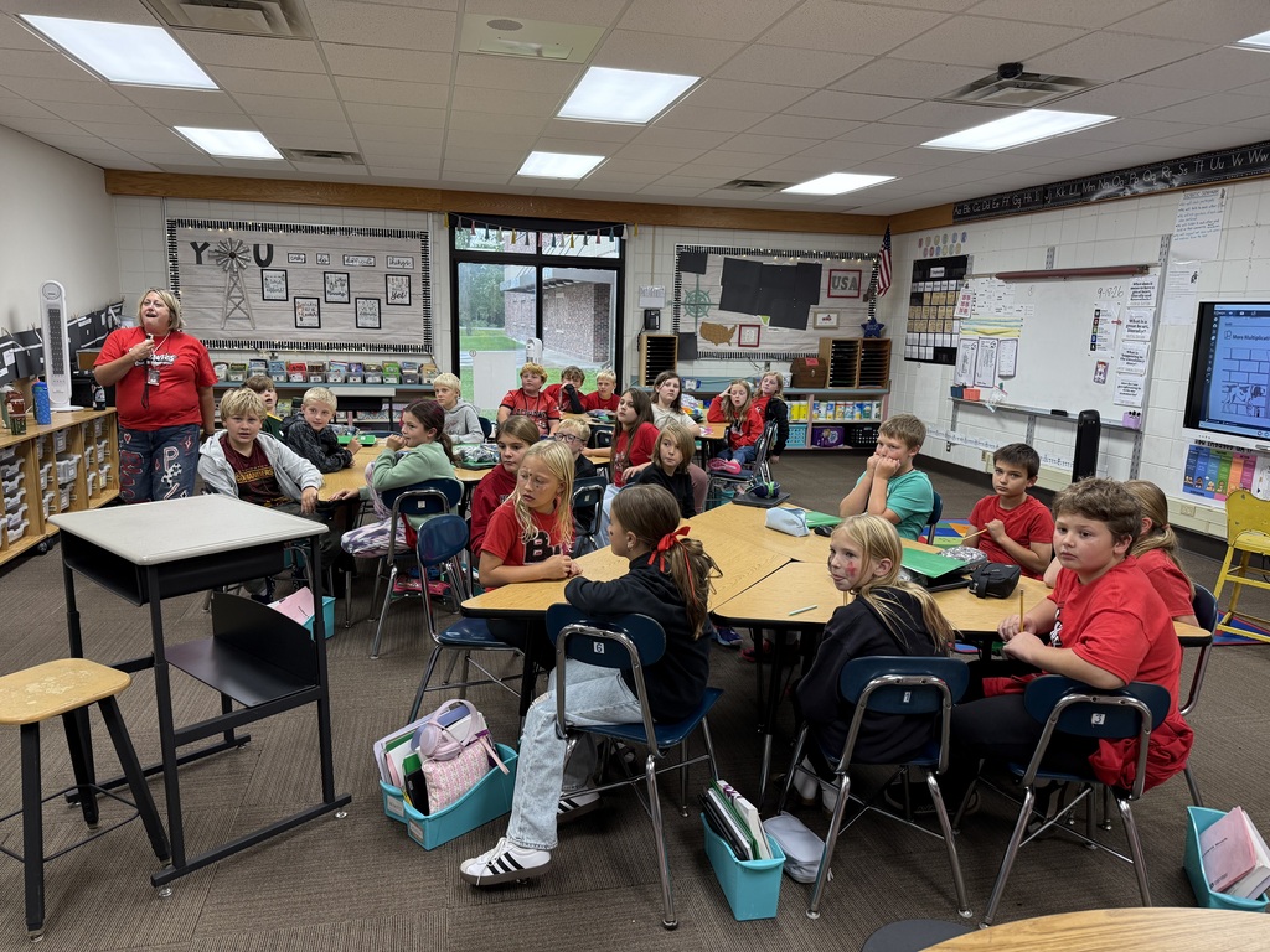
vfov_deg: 56.8
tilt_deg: -11.9
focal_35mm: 24
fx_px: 881
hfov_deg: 71.6
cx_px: 635
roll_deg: -1.3
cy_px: 476
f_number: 1.78
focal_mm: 6.76
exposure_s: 1/120
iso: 160
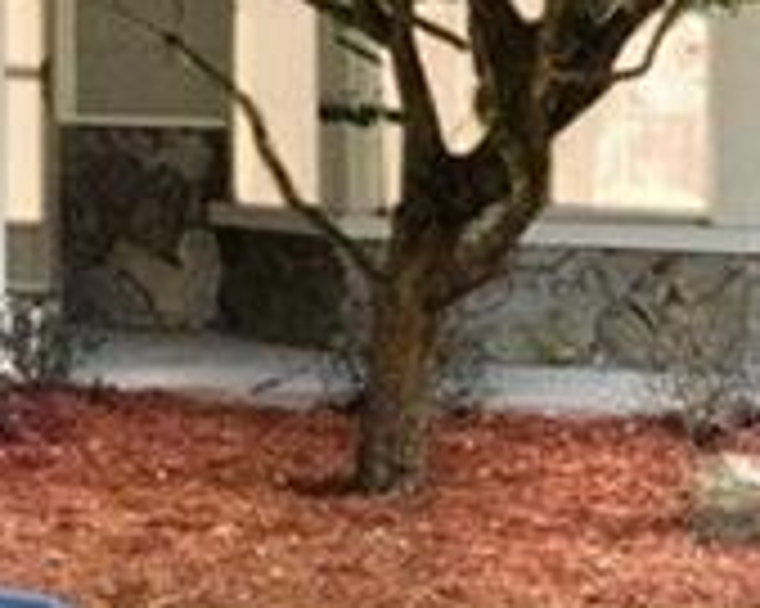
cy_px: 149
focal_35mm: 160
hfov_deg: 11.5
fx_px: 3597
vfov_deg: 9.6
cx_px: -391
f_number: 8
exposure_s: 1/50
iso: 640
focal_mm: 12
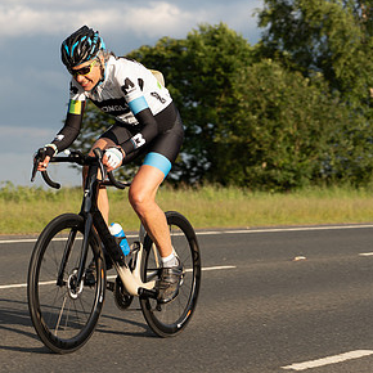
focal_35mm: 131
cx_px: 75
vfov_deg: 13.3
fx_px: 1597
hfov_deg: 13.3
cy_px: 150
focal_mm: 77
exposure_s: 1/500
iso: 125
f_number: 4
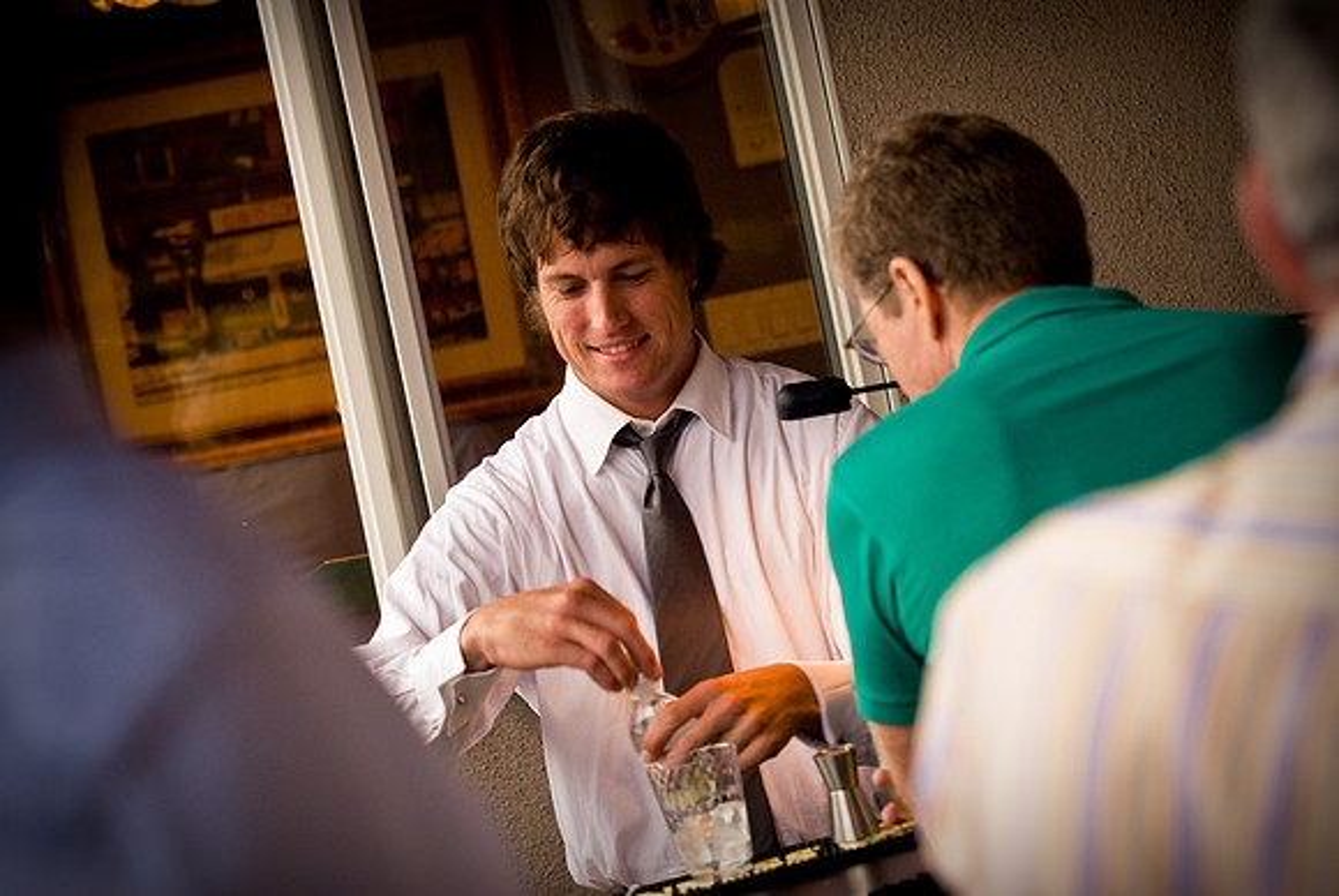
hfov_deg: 19.4
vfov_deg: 13.1
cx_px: 670
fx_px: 3909
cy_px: 448
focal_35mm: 105
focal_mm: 70
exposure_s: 1/40
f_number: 3.5
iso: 400
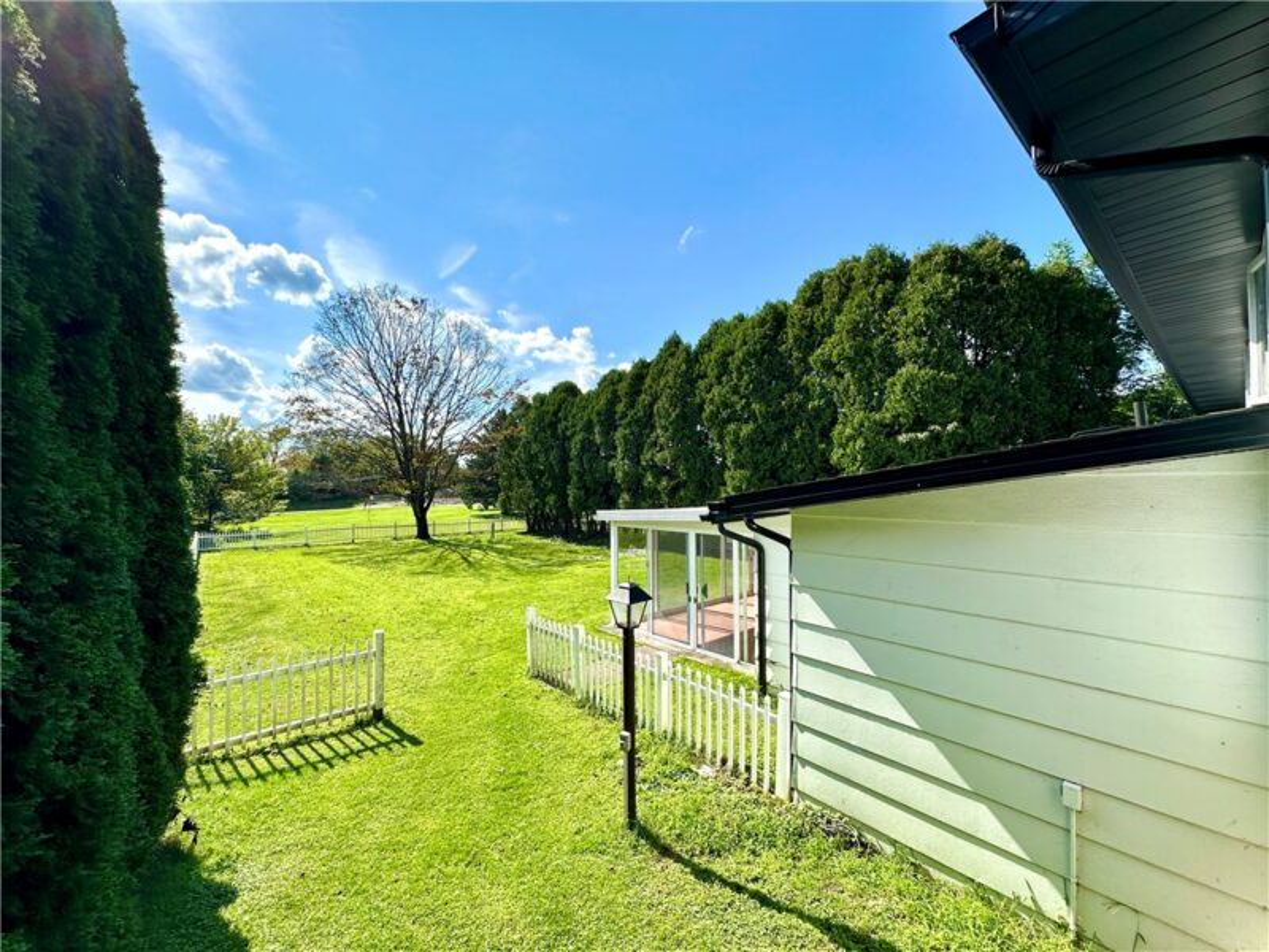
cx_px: 634
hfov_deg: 102.1
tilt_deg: +1.0
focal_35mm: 14
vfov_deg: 85.7
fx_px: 513
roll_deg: +0.7
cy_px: 476
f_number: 2.2
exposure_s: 1/1667
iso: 50
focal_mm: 2.22
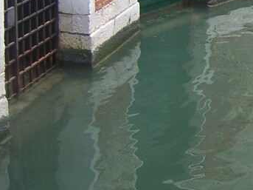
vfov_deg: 13.0
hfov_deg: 16.6
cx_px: 328
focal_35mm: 112
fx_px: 818
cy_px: -22
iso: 80
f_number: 2.8
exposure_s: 1/250
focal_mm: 6.2
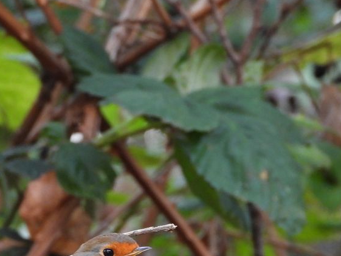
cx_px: 98
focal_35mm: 1391
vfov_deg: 1.1
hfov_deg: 1.4
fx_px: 13706
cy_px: 241
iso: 500
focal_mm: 117
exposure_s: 1/60
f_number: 5
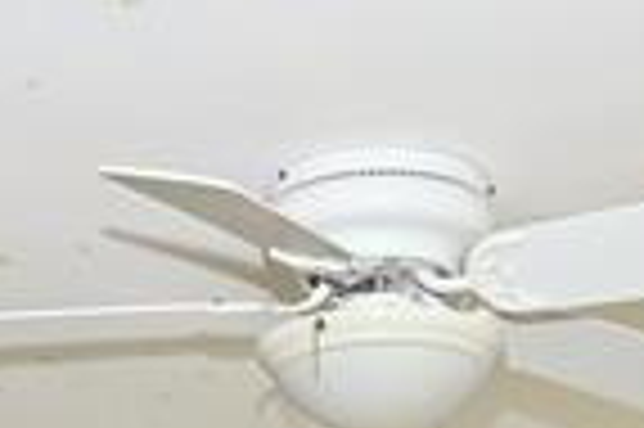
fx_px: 1787
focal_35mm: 100
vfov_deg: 10.3
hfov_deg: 20.4
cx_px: 279
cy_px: 1243
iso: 250
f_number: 8
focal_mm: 14
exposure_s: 1/160
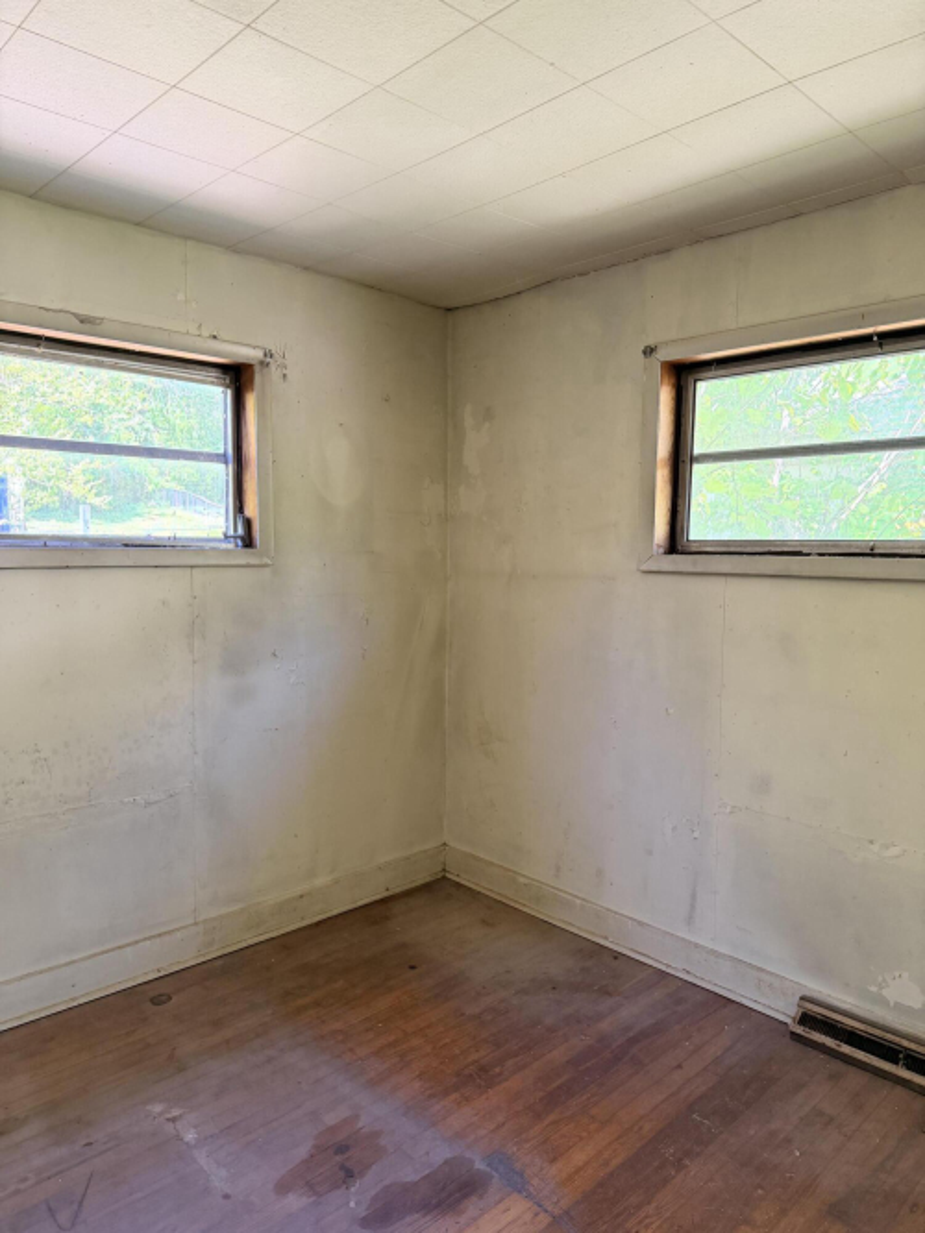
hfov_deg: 56.8
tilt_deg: -5.1
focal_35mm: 24
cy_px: 616
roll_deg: +0.4
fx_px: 855
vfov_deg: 71.6
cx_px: 462
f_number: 1.78
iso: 250
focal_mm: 6.76
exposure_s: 1/60
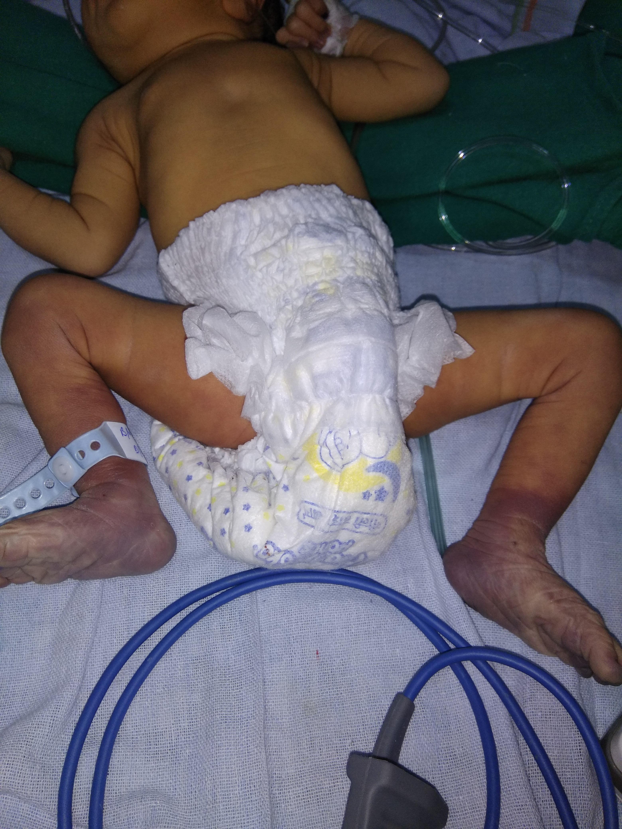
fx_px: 503
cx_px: 311
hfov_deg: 63.4
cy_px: 414
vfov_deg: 79.0
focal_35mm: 21
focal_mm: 3.57
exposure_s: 1/100
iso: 160
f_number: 2
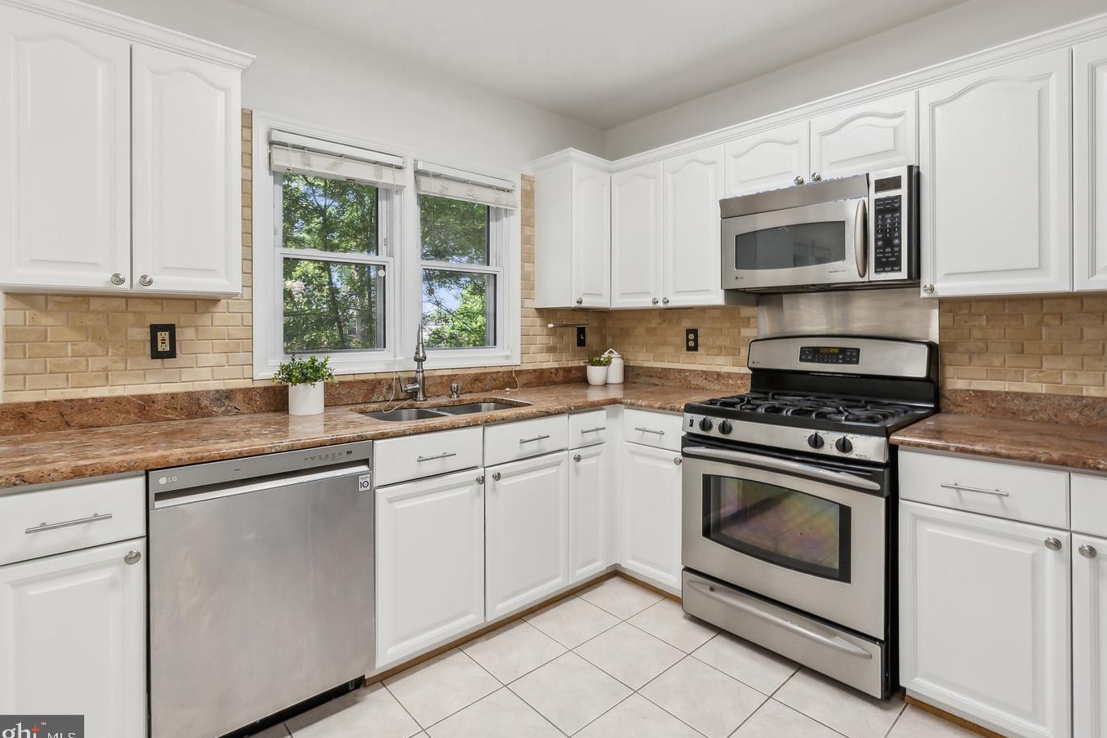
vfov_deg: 70.4
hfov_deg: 93.3
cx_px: 545
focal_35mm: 17
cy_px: 365
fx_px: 523
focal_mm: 16
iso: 1000
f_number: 9
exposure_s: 1/60
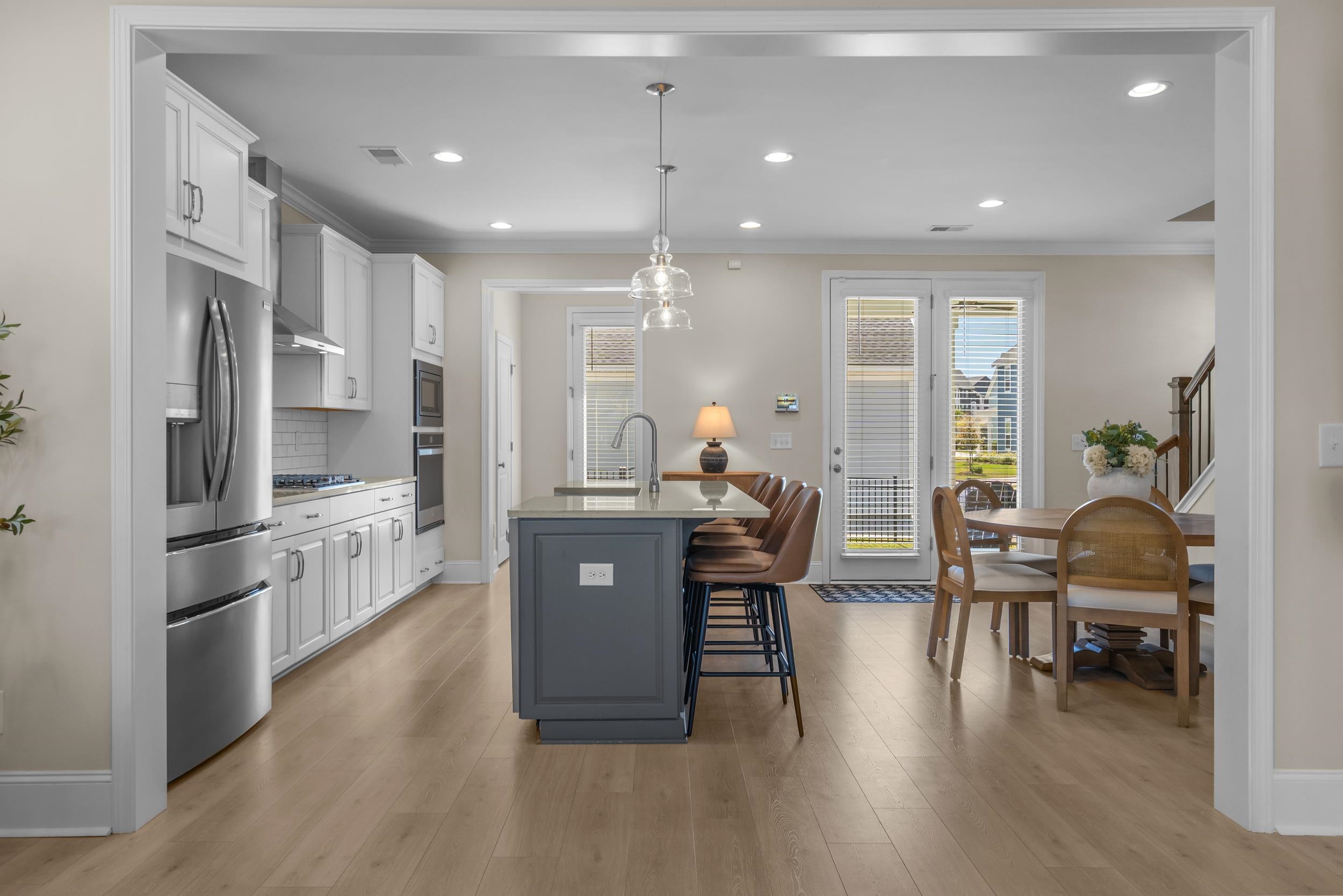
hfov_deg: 73.7
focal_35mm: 24
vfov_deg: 53.1
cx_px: 672
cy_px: 448
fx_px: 895
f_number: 8
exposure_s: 1/15
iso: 500
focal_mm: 24
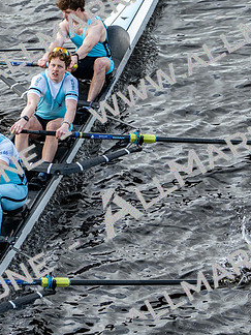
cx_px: 13
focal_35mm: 368
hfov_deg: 4.0
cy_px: 141
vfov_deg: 5.4
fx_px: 3558
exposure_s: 1/1250
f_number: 5.6
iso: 1000
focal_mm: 214
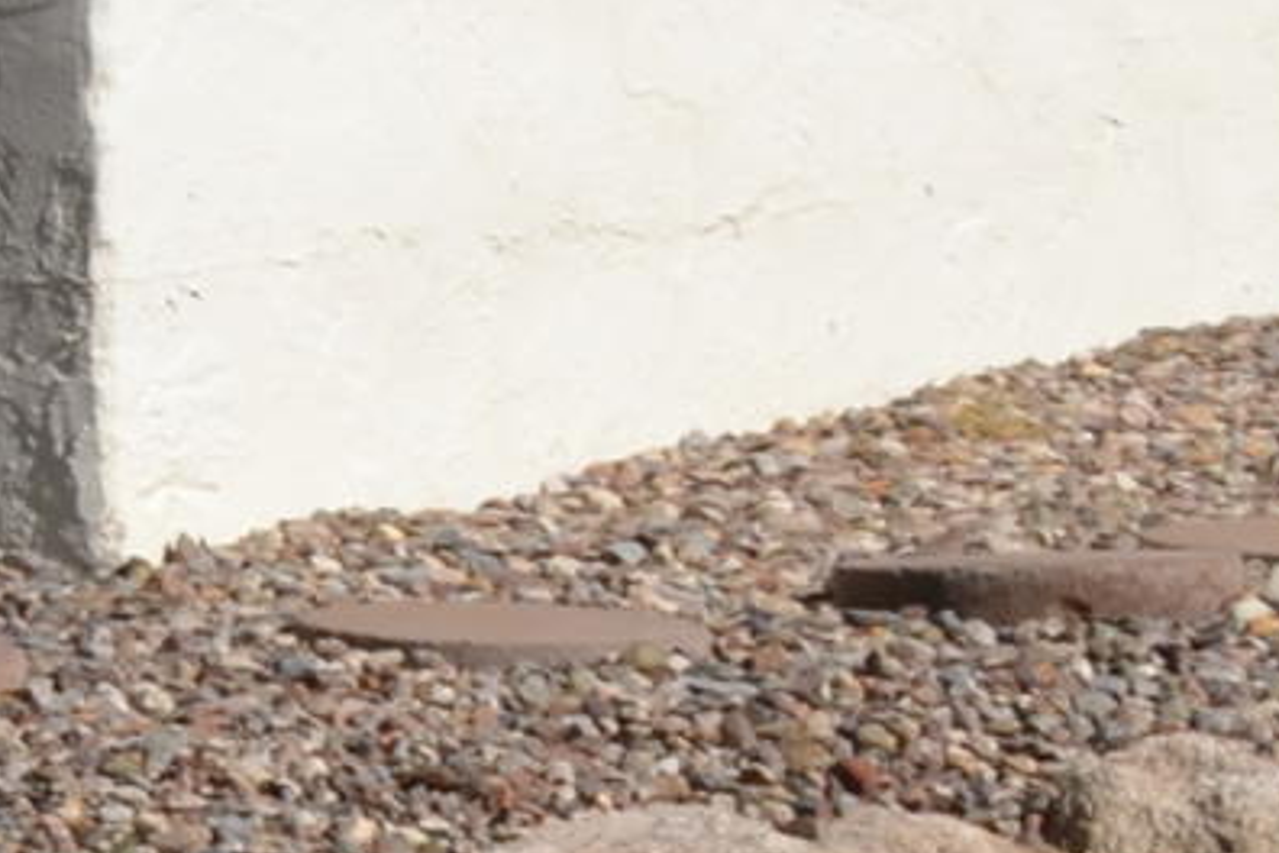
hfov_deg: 7.5
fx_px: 8881
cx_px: -2203
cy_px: -837
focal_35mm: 250
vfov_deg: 5.4
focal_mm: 22
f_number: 11
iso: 100
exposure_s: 1/200
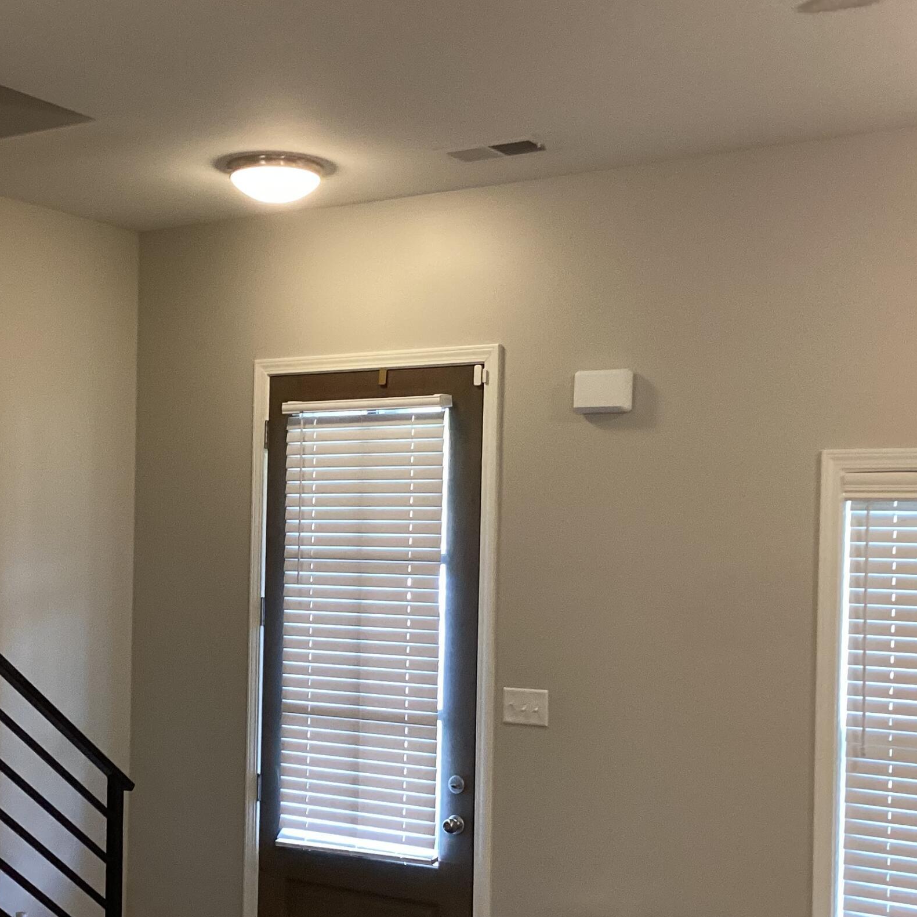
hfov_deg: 32.6
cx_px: 318
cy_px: 575
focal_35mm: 52
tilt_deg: -1.0
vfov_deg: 32.6
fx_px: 1558
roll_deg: -1.7
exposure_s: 1/60
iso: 200
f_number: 2.4
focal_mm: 3.3
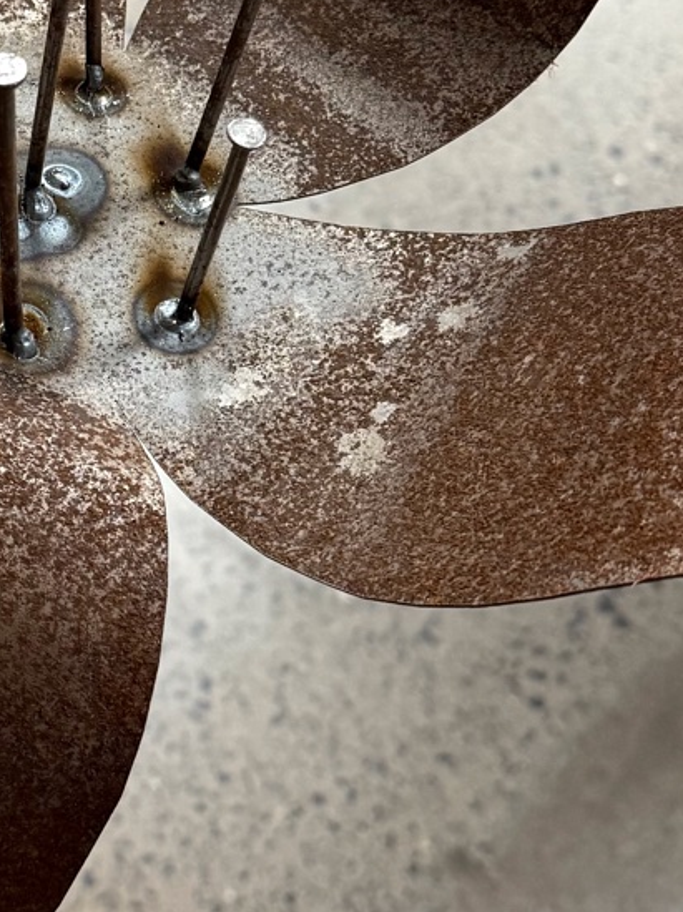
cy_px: 251
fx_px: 2212
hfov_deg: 17.2
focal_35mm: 84
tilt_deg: -51.2
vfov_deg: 23.1
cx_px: 25
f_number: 1.78
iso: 320
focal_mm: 6.76
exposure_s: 1/50
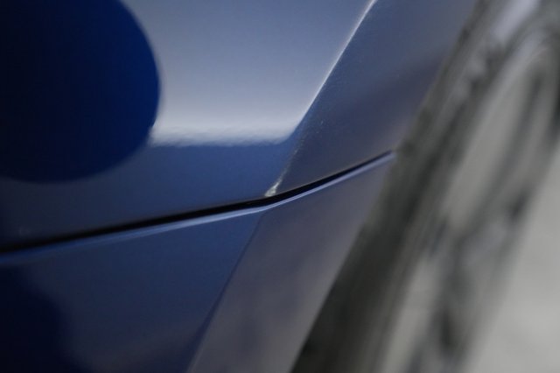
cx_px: 280
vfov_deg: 46.4
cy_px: 186
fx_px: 435
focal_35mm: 28
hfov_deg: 65.5
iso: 5000
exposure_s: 1/160
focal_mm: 28
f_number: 2.8
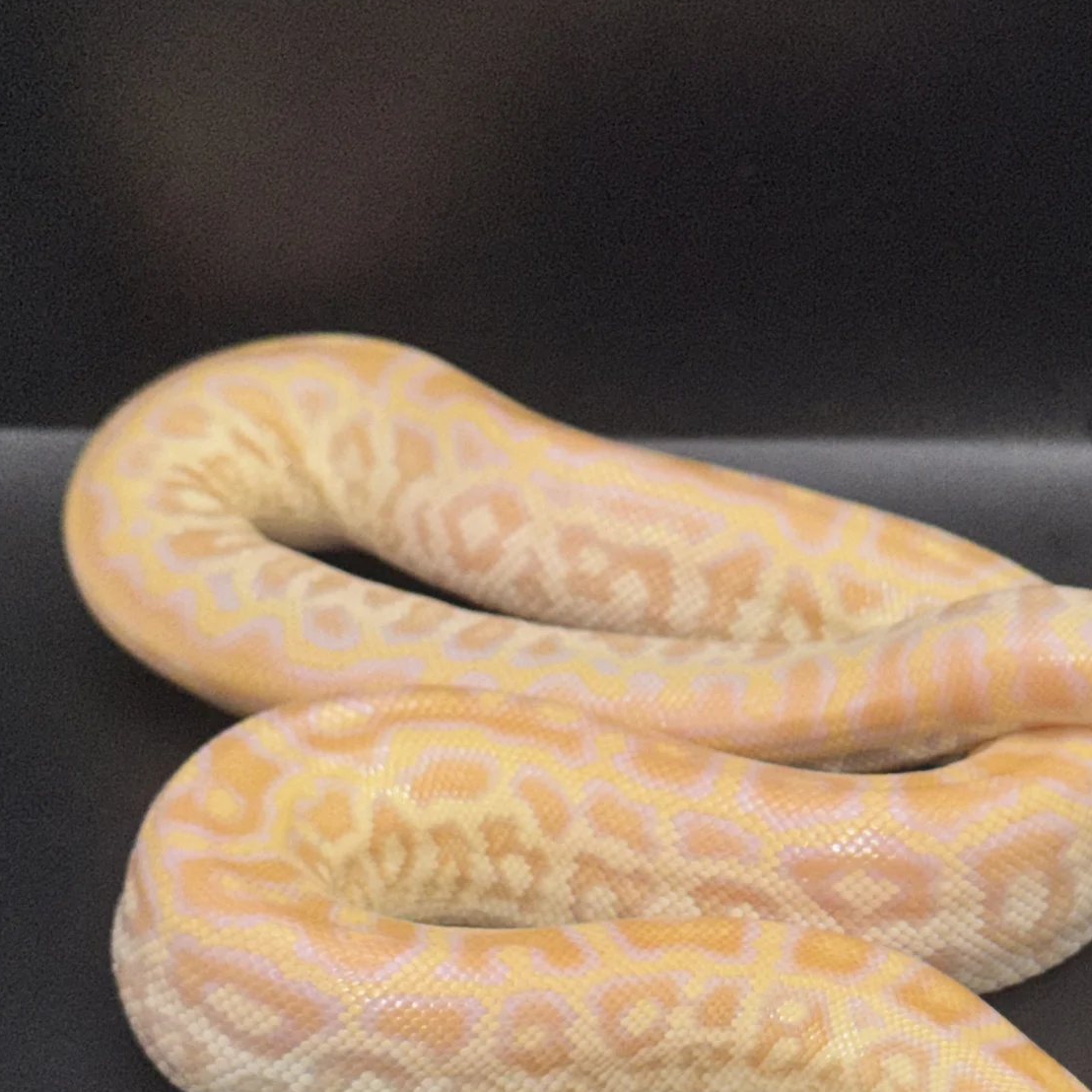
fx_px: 3498
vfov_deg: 17.5
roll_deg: -5.2
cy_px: 938
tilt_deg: -38.1
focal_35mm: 98
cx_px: 872
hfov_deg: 17.6
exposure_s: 1/1263
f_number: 1.78
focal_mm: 6.76
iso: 50
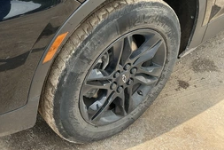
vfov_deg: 28.5
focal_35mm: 46
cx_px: 55
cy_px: 25
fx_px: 286
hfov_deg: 41.4
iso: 25
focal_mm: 3
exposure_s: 1/400
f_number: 1.8
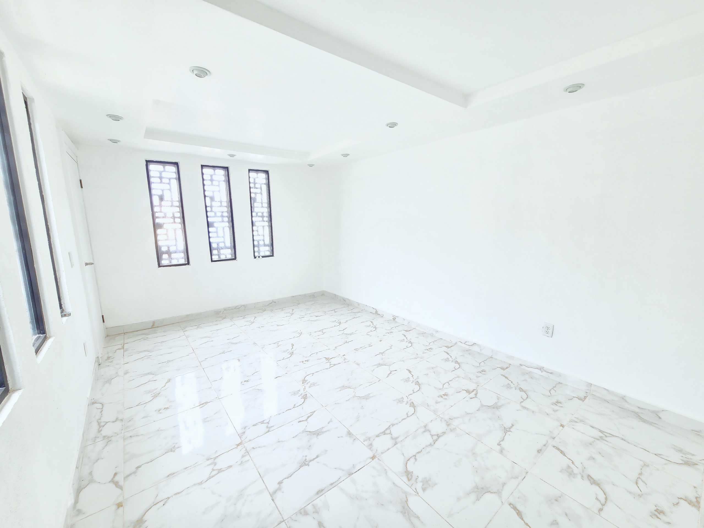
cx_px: 352
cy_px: 264
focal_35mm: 13
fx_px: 264
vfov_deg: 89.9
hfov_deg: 106.2
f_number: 2.2
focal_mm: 2.2
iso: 100
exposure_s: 1/60
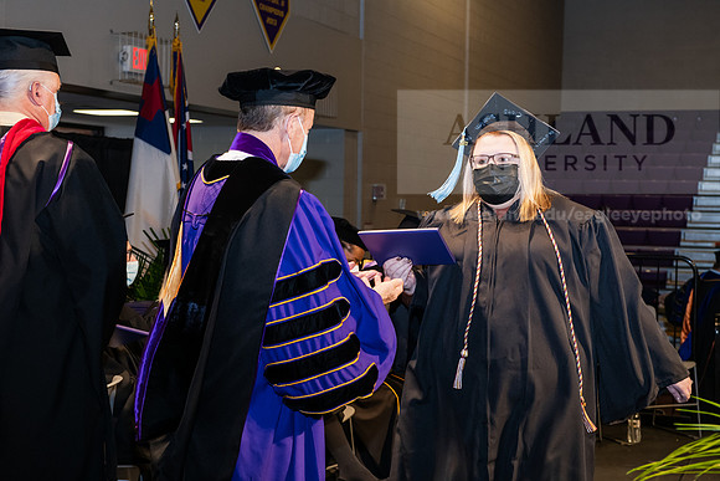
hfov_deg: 32.4
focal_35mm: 62
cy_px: 240
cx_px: 360
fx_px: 1240
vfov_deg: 21.9
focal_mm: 62
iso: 1600
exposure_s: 1/200
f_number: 6.3
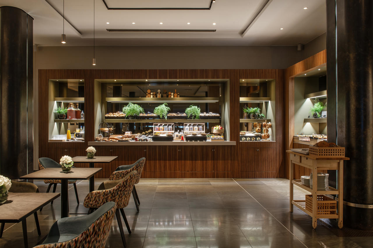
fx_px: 300
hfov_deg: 63.7
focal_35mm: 29
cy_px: 124
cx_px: 186
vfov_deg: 45.0
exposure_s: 6
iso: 160
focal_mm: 29
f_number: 14
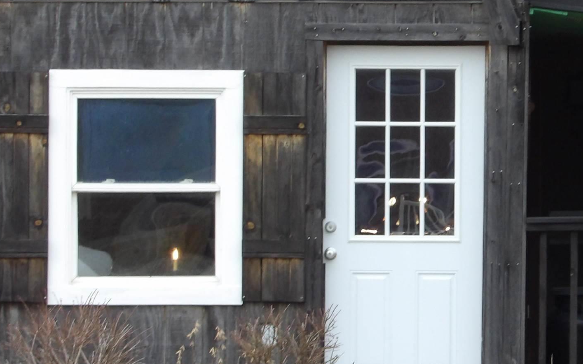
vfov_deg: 3.4
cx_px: 508
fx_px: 6180
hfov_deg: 5.4
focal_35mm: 389
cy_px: 159
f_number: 4.4
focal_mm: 30.2
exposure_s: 1/96
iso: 200
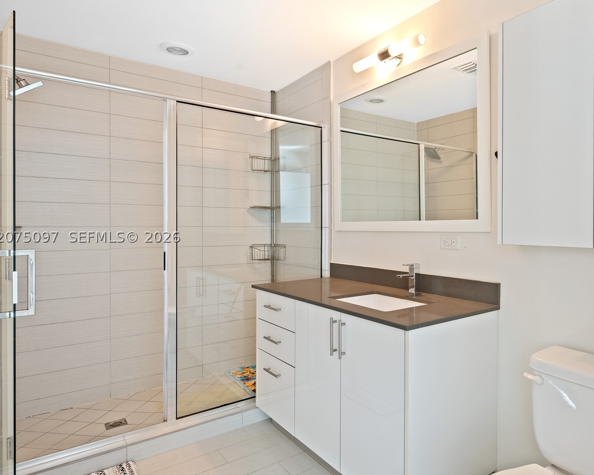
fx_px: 387
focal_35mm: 22
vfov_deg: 63.1
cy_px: 236
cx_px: 359
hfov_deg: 74.2
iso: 4000
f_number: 8
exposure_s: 1/20
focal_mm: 18
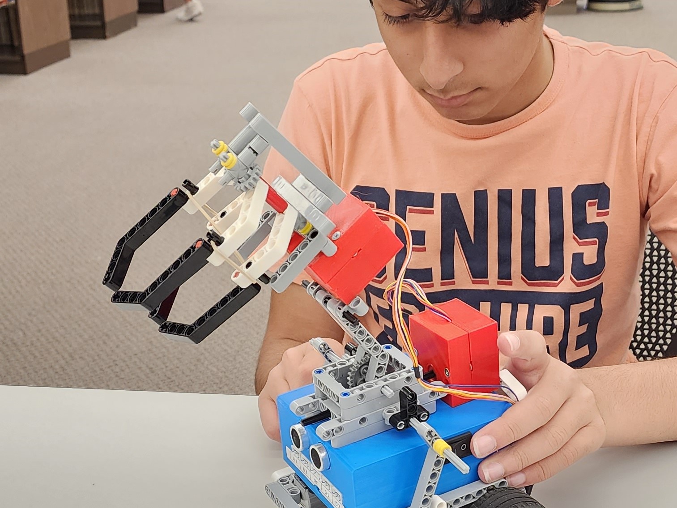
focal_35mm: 23
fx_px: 450
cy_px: 254
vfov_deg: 58.9
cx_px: 338
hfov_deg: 73.9
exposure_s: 1/120
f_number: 1.8
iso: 320
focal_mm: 6.4
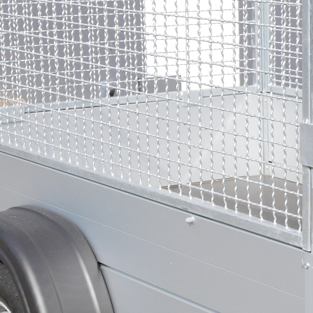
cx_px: 371
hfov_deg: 12.9
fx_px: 1350
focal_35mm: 132
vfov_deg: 13.2
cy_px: 226
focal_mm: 16
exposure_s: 1/320
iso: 200
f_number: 7.1
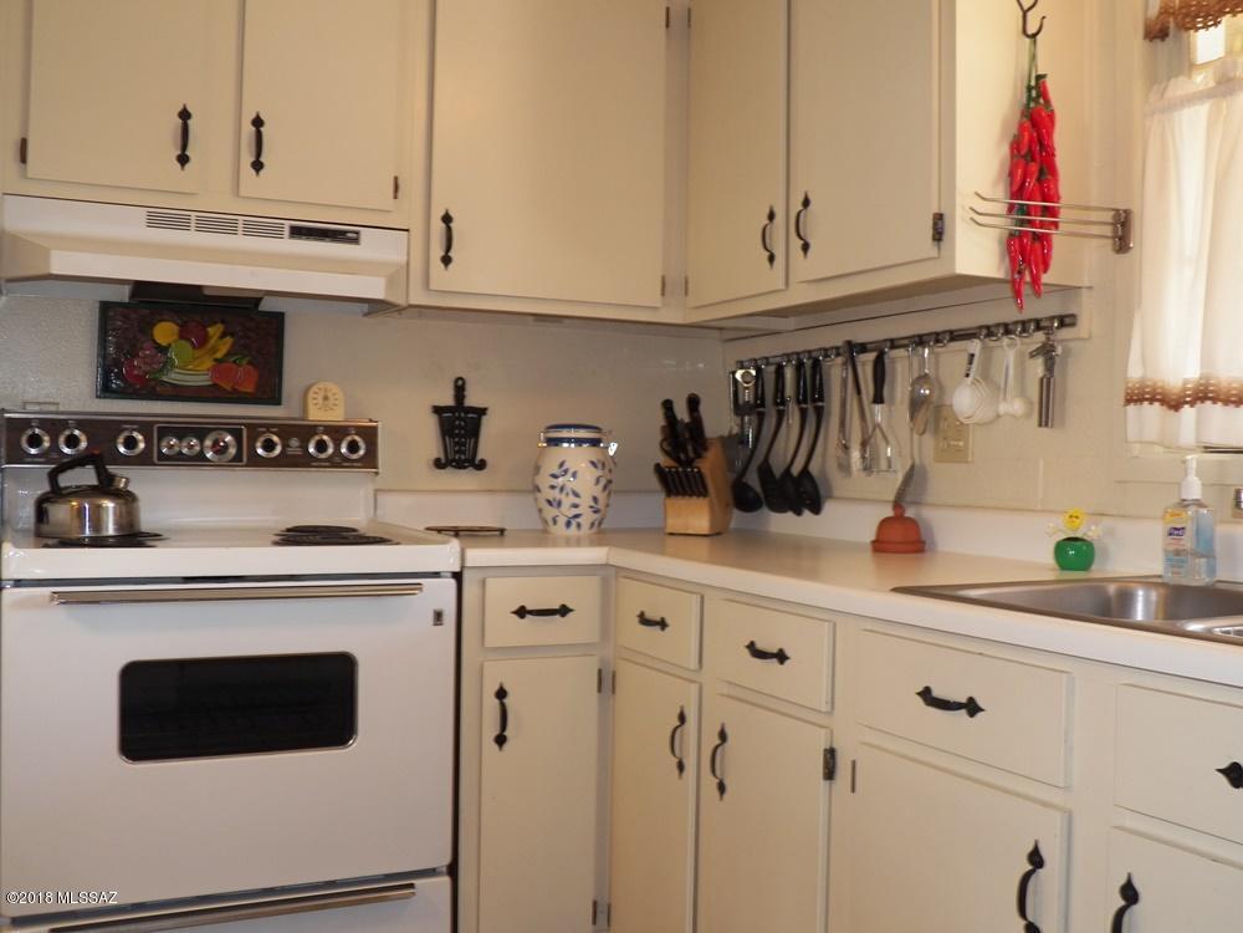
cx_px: 622
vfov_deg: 40.7
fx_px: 1257
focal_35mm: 35
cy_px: 466
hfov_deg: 52.6
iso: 125
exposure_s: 1/30
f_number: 2.8
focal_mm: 6.3
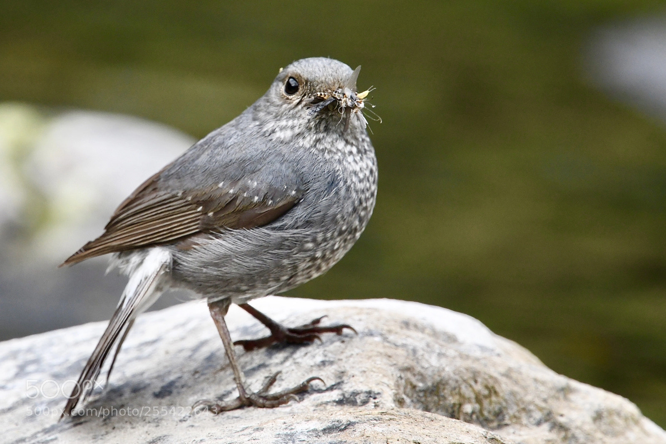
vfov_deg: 1.8
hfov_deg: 2.8
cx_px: 333
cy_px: 222
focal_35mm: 750
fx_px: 13871
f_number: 6.7
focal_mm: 500
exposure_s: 1/640
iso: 900
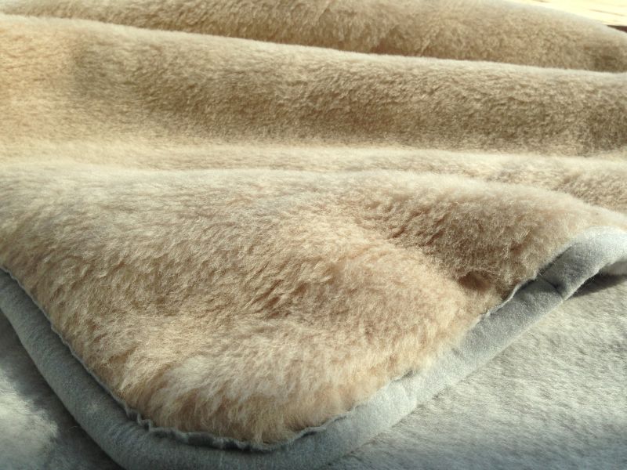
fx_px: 598
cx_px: 314
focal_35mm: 33
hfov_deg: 55.4
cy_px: 235
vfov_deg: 42.9
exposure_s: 1/834
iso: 50
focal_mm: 4.13
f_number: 2.4
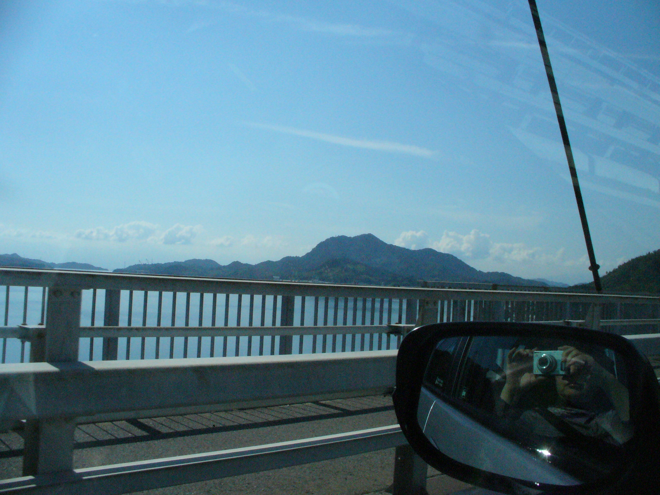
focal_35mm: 37
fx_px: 705
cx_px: 330
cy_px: 248
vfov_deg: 38.7
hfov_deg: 50.1
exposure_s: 1/2000
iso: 400
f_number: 5.6
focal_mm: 6.1
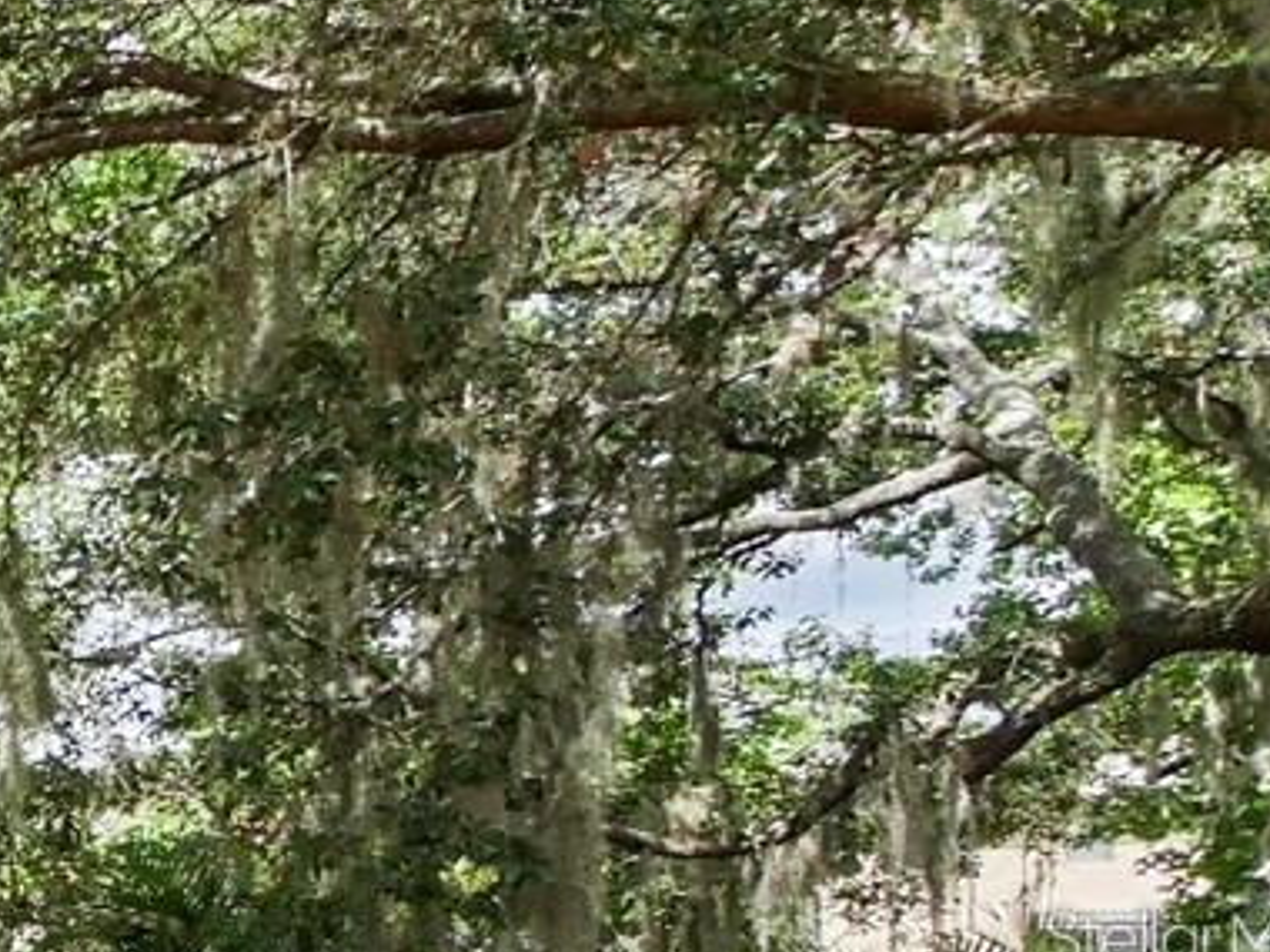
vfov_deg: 23.8
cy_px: 935
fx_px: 2165
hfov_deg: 18.8
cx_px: -1313
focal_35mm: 59
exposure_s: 1/400
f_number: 7.1
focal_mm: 7
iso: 200
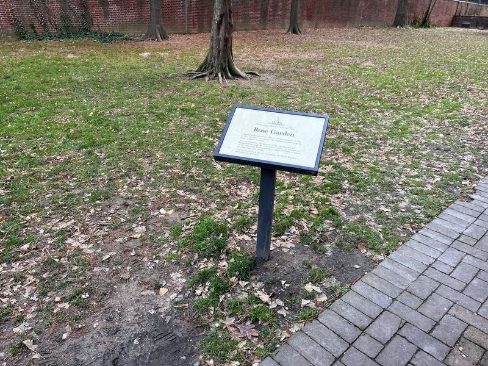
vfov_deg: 53.1
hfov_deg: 67.3
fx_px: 367
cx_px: 244
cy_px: 183
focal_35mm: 26
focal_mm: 5.1
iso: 40
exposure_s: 1/121
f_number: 1.6
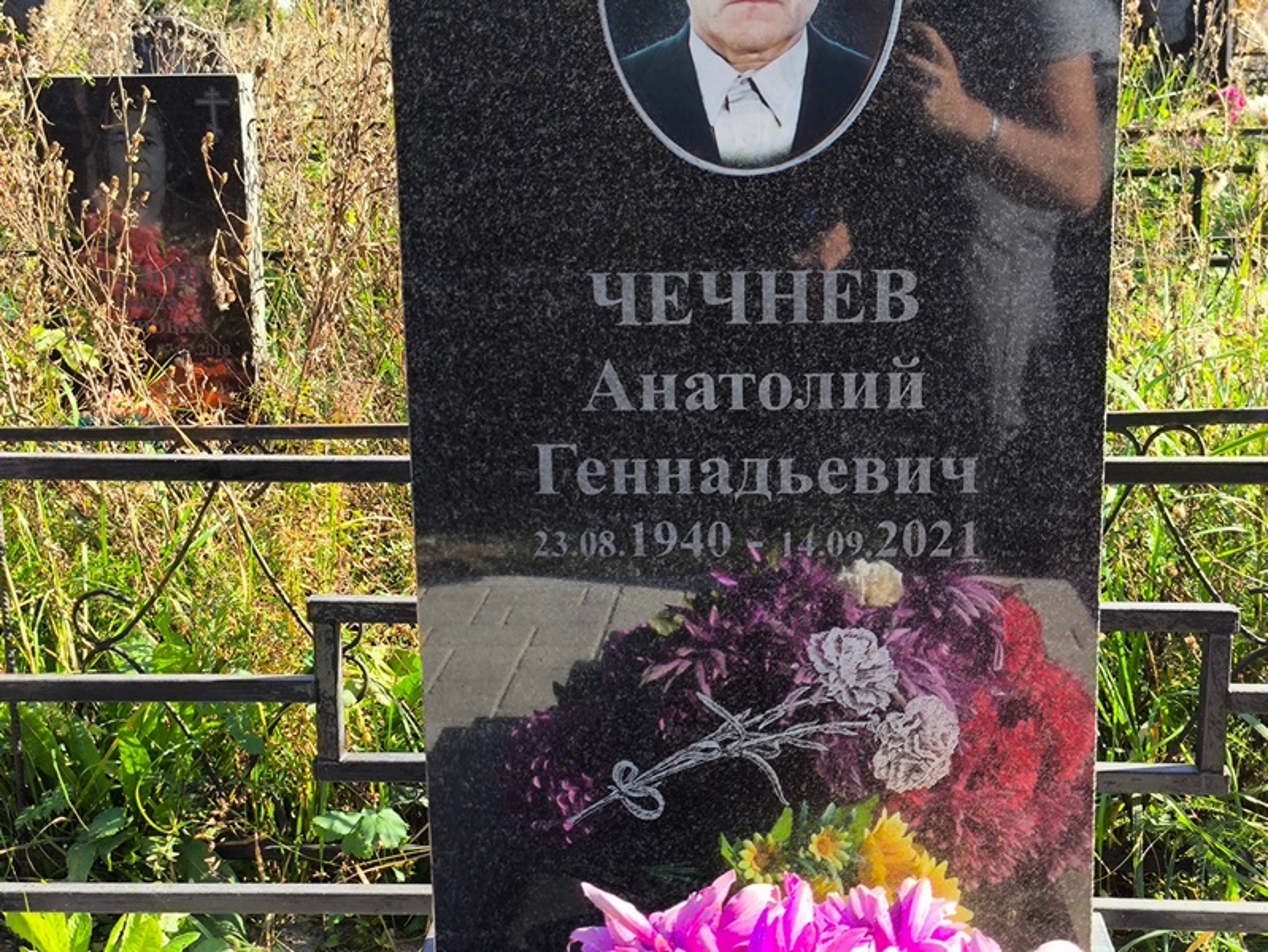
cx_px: 634
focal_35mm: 50
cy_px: 476
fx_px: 1832
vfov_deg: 29.1
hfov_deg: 38.2
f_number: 1.7
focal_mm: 4.71
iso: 50
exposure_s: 1/300
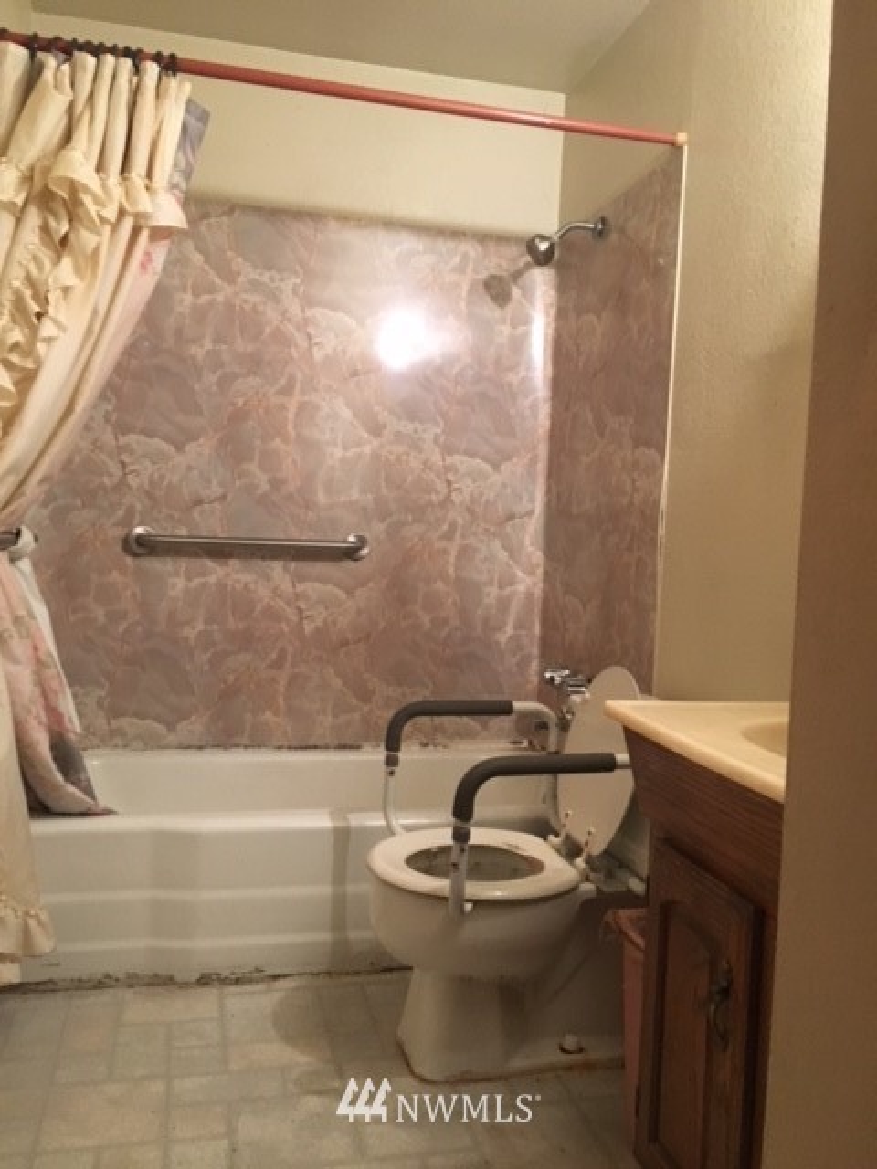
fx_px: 980
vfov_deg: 61.7
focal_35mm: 29
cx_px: 438
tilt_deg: -3.4
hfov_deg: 48.2
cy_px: 584
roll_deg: -2.3
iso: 200
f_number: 2.2
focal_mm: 4.15
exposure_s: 1/20
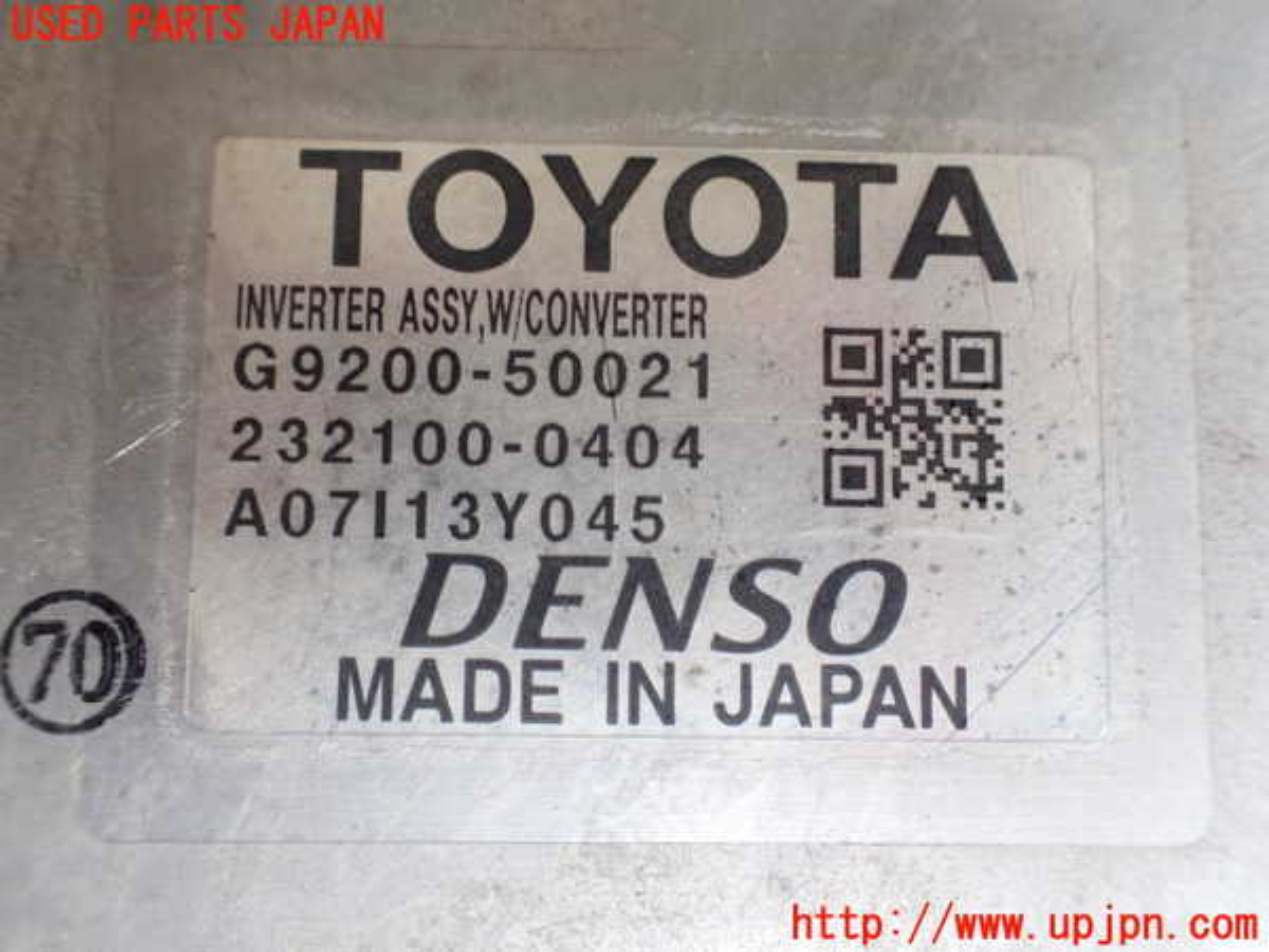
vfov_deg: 46.8
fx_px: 1100
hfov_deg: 60.0
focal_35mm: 30
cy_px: 476
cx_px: 634
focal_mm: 5.4
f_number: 2.3
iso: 250
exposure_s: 1/125
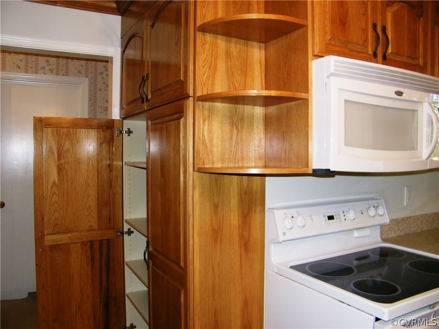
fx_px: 355
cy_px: 164
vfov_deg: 49.7
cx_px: 220
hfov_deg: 63.4
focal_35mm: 28
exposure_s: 1/30
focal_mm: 5
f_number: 3.5
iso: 200
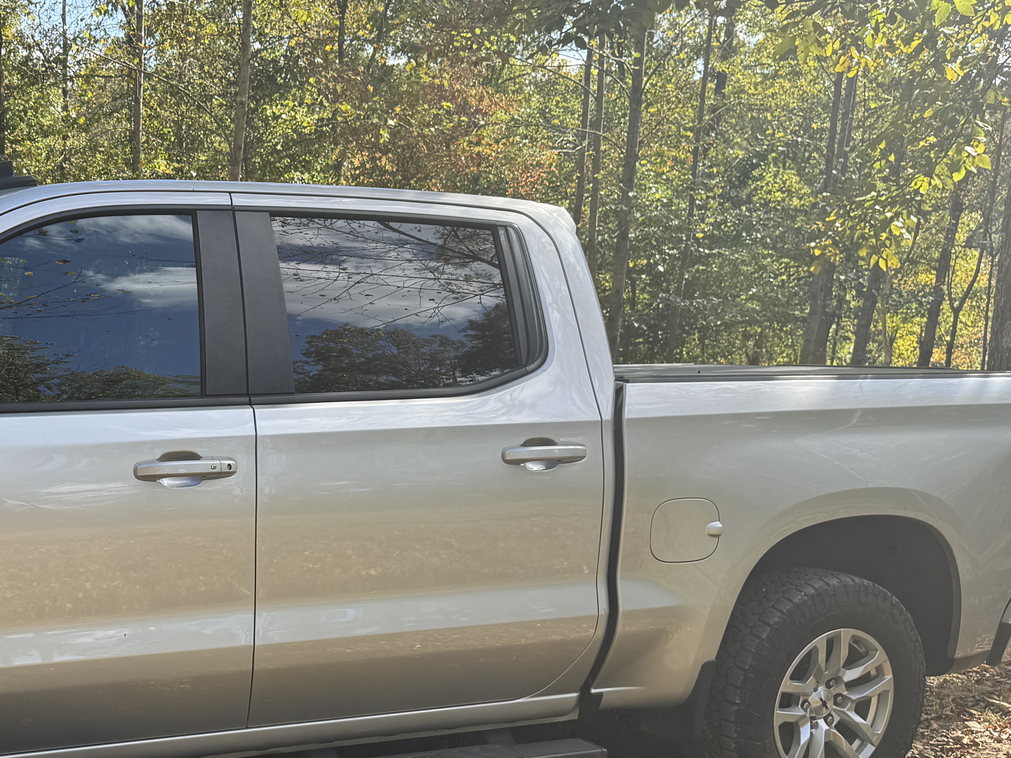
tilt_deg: -14.7
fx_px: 1343
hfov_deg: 39.0
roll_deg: -1.0
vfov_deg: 31.0
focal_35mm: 46
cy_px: 562
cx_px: 151
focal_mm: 6.76
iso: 80
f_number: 1.78
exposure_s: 1/1076
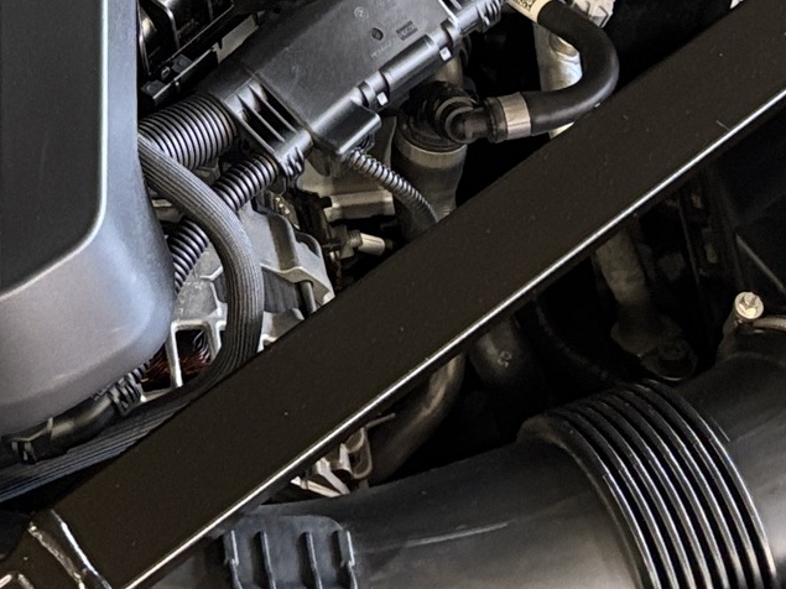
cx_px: -224
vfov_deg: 11.8
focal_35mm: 118
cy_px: -403
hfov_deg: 15.9
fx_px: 2679
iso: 500
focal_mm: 5.96
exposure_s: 1/41
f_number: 1.6
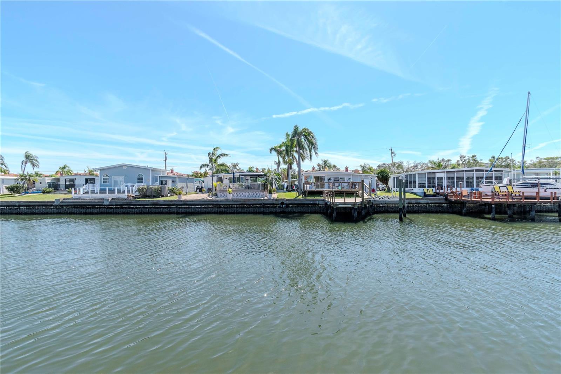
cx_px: 280
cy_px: 187
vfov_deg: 77.3
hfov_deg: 100.4
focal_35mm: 15
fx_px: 234
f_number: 7.1
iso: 500
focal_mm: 10
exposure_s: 1/1250
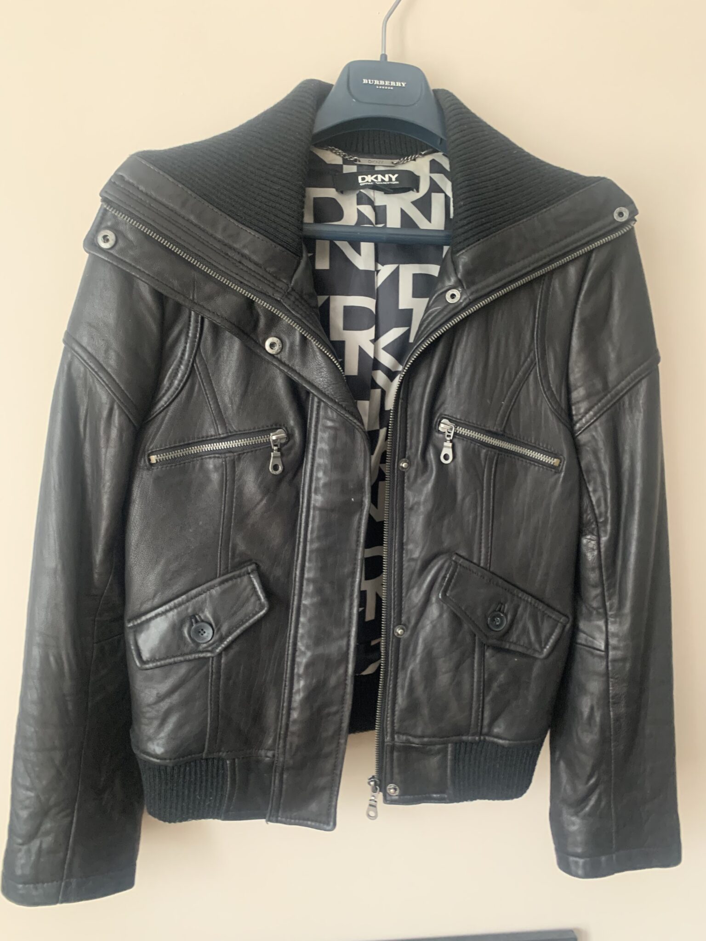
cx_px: 353
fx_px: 707
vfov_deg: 67.3
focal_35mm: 26
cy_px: 470
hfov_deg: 53.1
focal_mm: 4.25
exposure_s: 1/37
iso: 400
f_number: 1.8
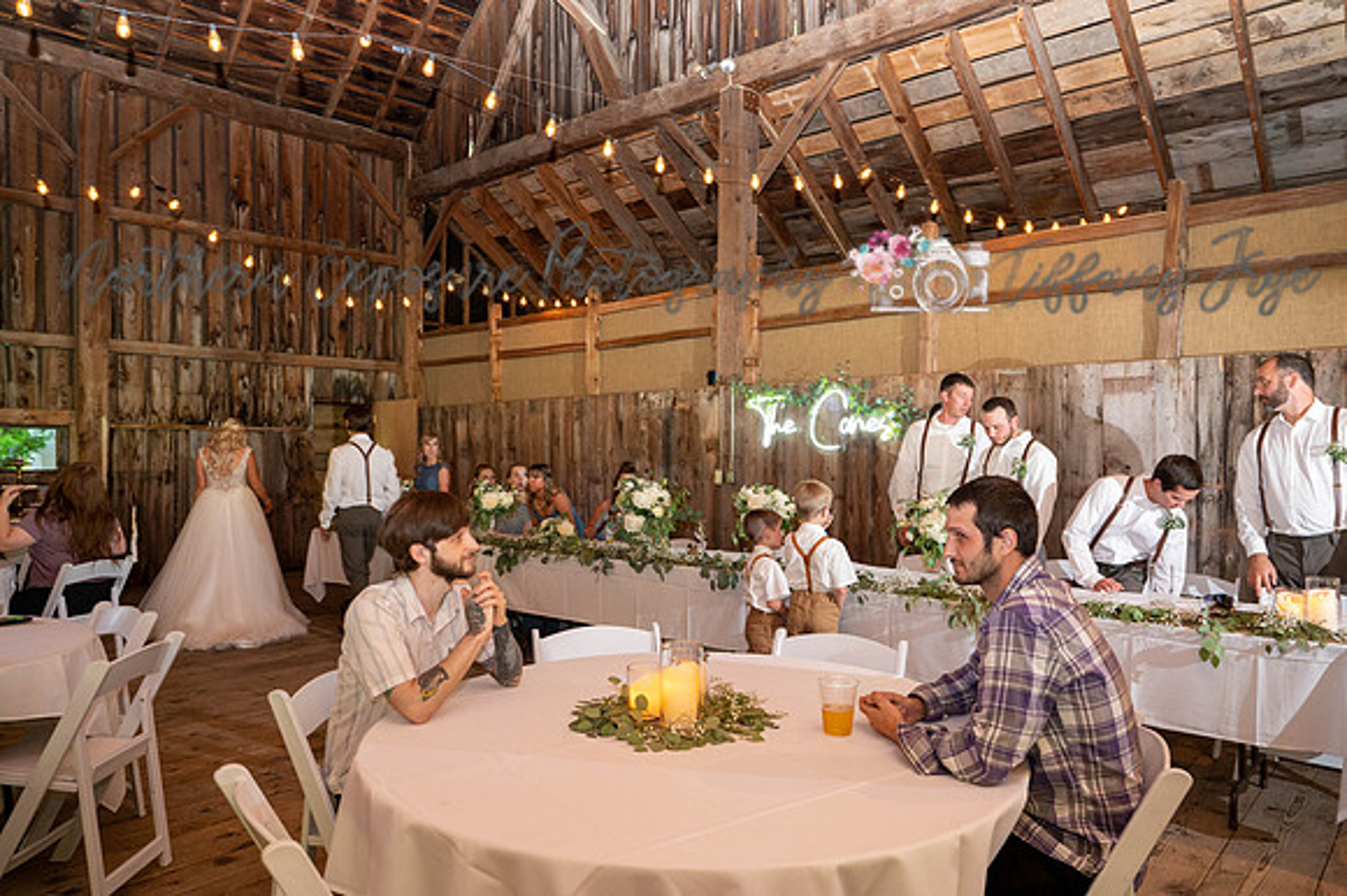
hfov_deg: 73.8
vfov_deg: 53.1
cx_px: 674
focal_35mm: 24
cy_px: 448
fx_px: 897
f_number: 4
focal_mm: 24
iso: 2000
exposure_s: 1/60
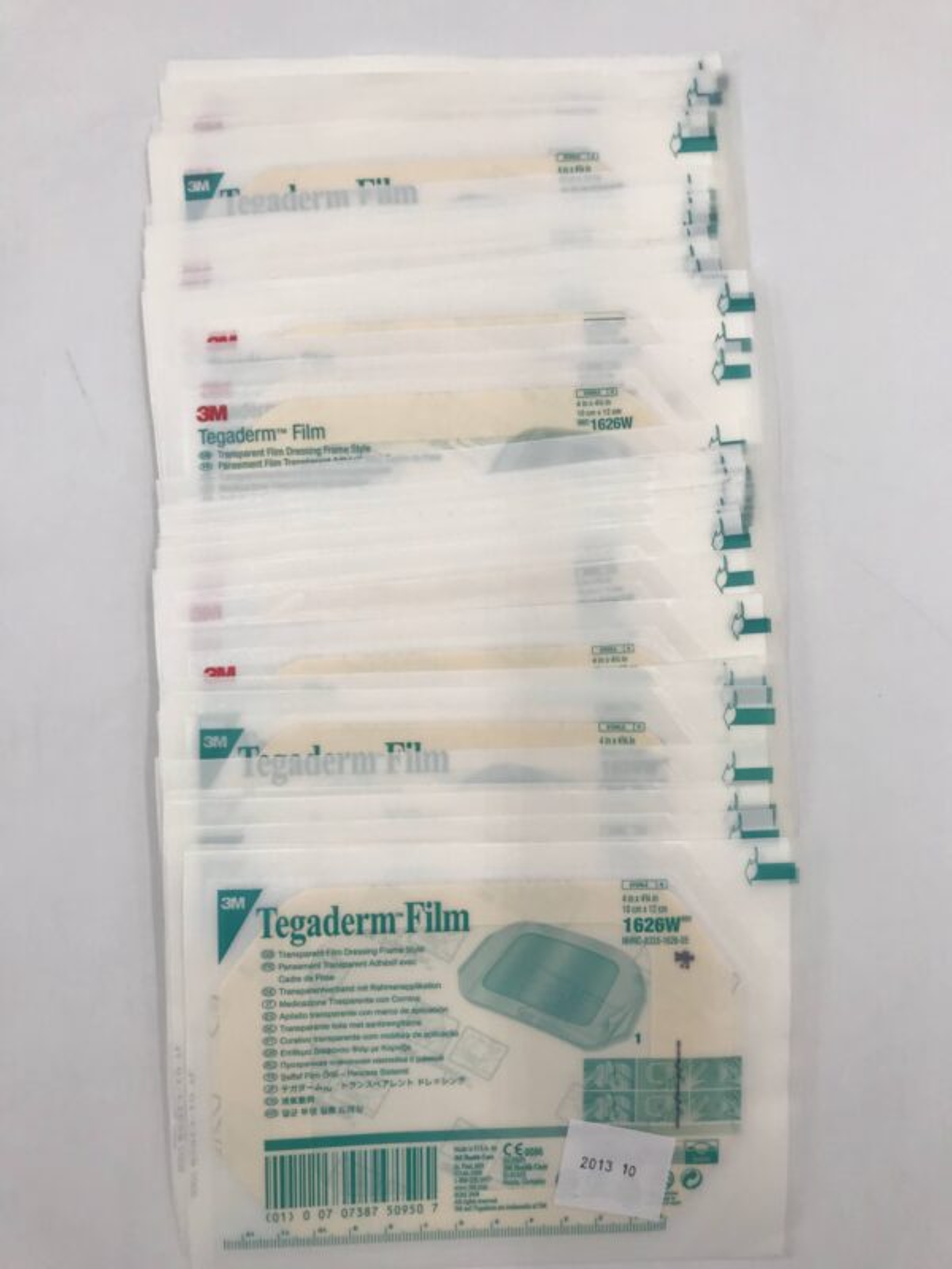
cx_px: 476
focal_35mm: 28
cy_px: 634
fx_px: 1027
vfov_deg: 63.4
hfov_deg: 49.7
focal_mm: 3.99
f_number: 1.8
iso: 25
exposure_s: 1/60
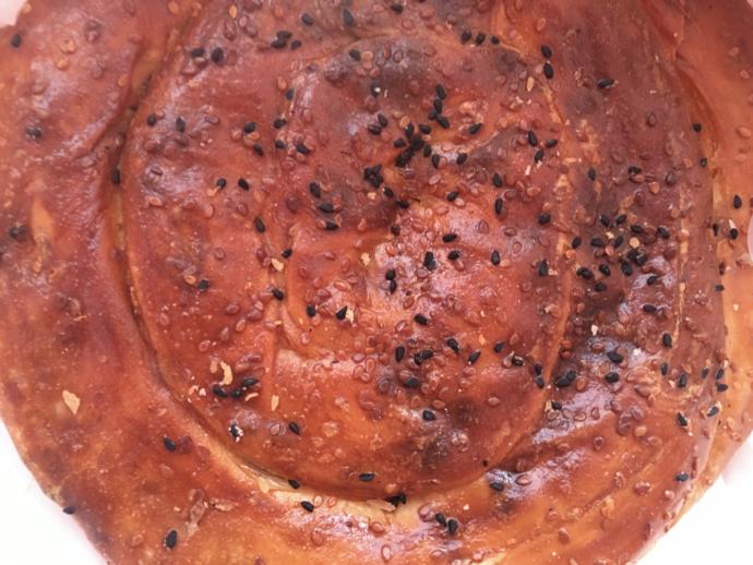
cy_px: 282
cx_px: 376
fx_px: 631
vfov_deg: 48.3
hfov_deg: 61.6
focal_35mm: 29
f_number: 2.2
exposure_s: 1/4
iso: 100
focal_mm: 4.15
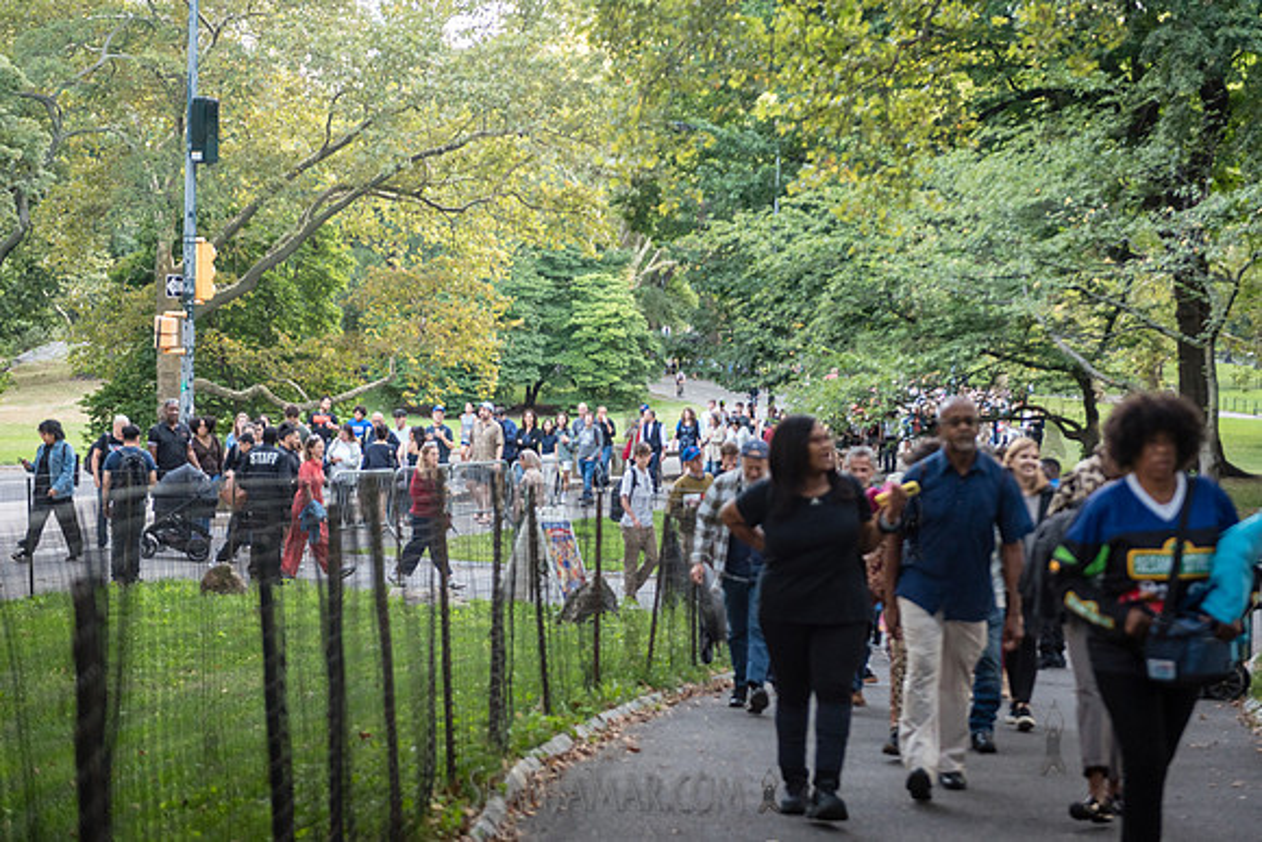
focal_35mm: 70
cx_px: 631
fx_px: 2454
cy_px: 421
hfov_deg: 28.8
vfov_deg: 19.5
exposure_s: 1/160
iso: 2000
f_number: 3.2
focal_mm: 70
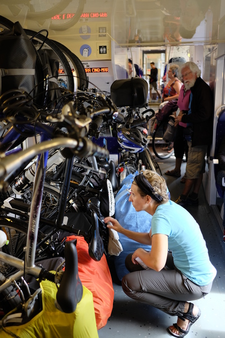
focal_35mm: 35
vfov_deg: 54.4
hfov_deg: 37.9
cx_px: 112
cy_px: 169
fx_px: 328
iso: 400
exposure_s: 1/85
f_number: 2
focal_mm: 23
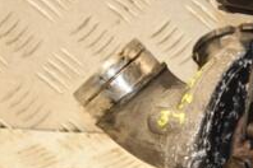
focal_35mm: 218
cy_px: 123
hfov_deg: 9.3
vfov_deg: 6.3
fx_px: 1532
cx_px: 279
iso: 800
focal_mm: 48
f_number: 5
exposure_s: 1/200
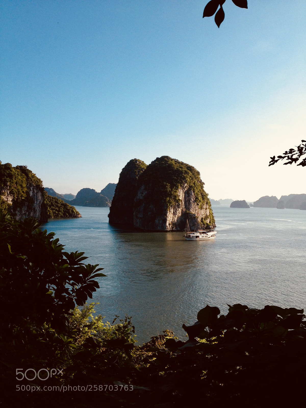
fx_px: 413
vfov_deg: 52.6
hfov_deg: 40.7
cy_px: 204
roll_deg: +0.5
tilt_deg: -0.5
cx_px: 153
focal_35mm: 35
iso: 50
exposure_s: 1/1314
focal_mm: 4.28
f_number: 2.4
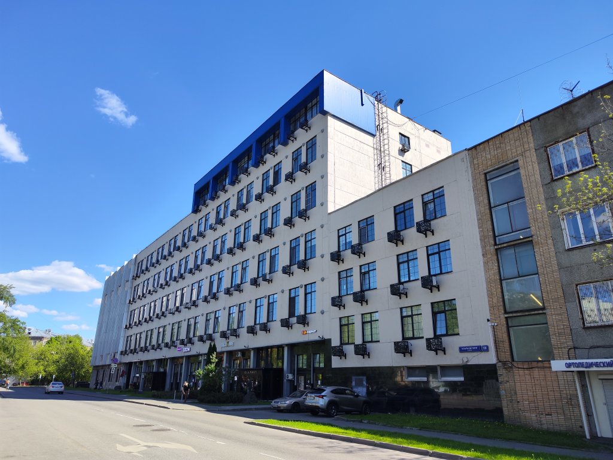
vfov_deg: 58.9
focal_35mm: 23
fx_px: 407
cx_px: 306
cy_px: 230
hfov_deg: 73.9
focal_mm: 7.01
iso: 50
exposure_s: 1/775
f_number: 1.69
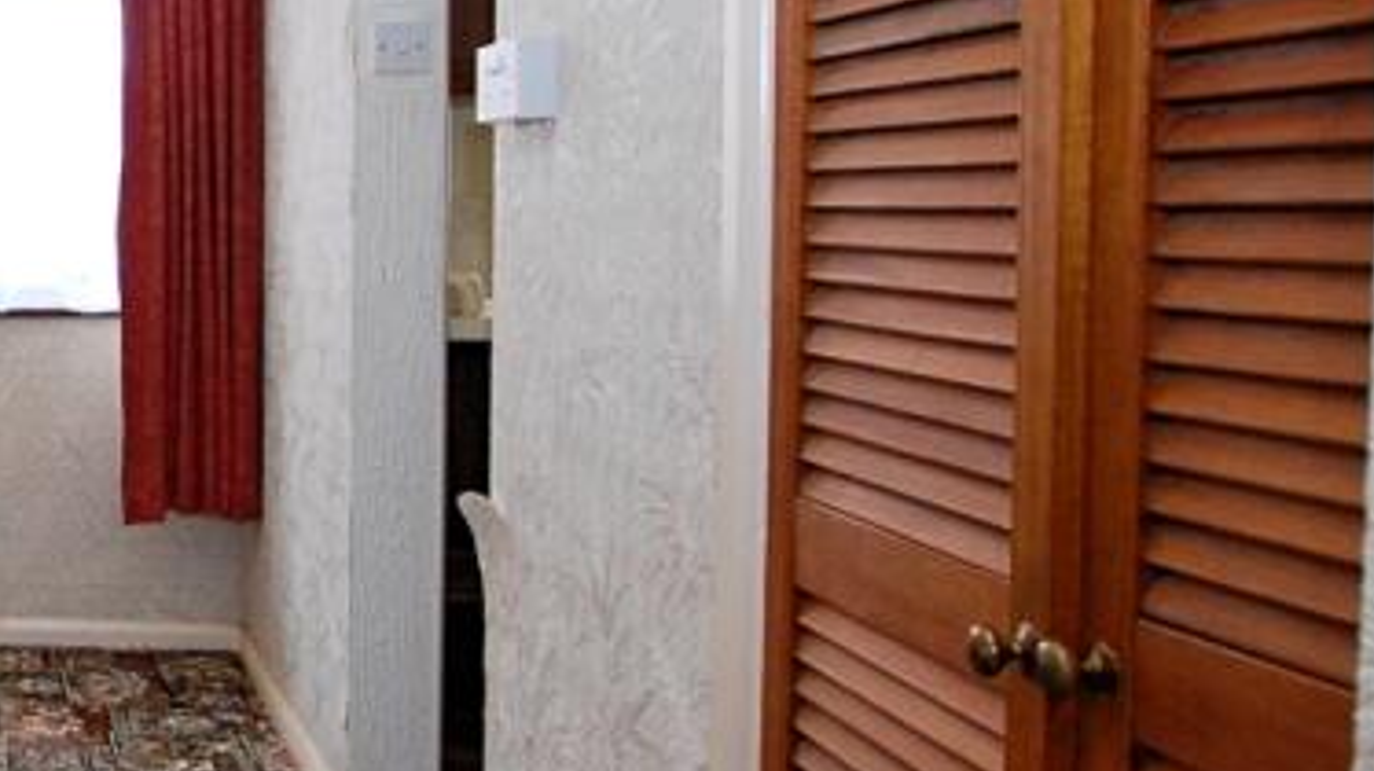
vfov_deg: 27.6
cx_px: -360
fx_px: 1566
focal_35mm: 43
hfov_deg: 35.0
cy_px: 277
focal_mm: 10
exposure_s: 1/125
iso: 800
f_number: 5.6
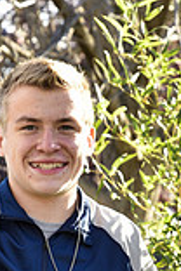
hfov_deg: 7.3
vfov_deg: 10.7
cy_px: 358
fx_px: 1410
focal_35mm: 187
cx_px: 14
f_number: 5.6
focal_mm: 65
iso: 200
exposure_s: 1/125
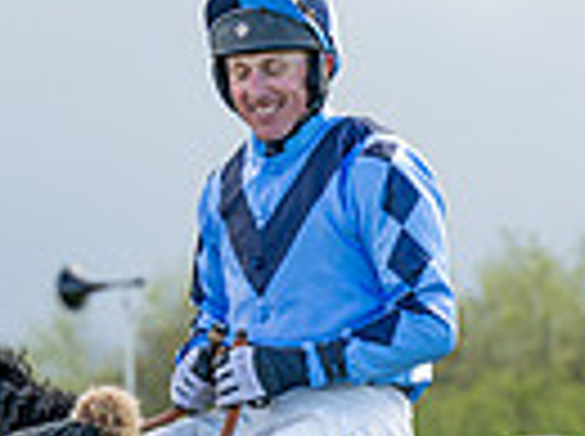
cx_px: 20
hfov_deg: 5.6
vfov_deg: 4.1
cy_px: 647
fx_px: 6005
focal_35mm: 356
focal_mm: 71
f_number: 2.8
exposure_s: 1/1600
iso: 400
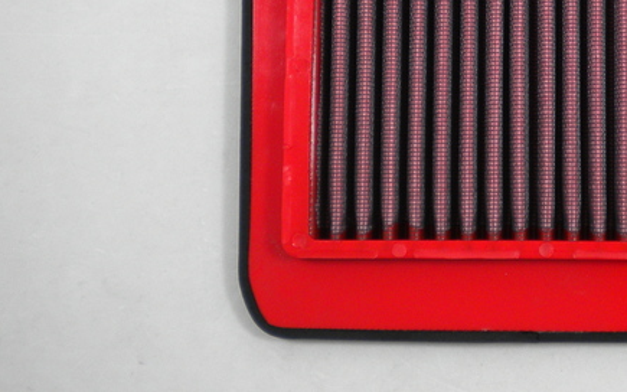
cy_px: 29
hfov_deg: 25.1
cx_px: 551
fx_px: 1367
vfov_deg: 16.1
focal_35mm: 80
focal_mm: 7.4
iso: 109
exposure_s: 1/57.3
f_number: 3.5
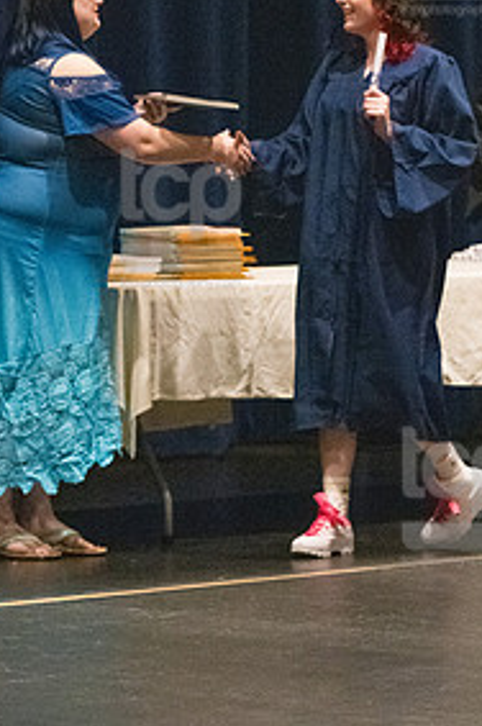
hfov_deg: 5.2
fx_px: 5274
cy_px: 218
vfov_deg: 7.9
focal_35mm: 262
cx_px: 181
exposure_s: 1/400
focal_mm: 110
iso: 10000
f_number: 3.2
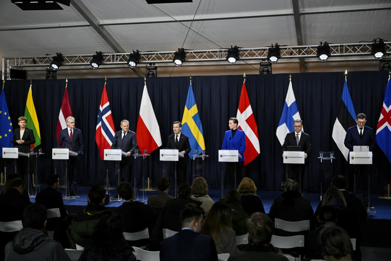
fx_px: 489
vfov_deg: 29.9
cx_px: 196
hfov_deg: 43.6
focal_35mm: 45
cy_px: 130
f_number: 4
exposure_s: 1/500
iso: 2000
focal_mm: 45
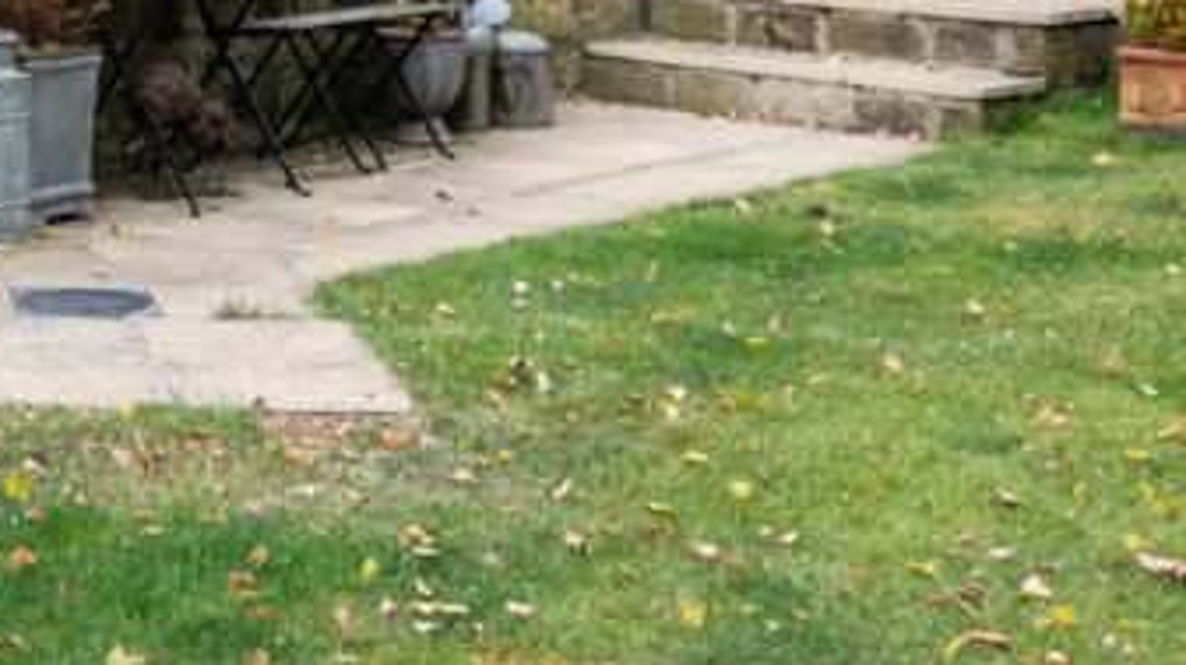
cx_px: -362
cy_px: -357
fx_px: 3048
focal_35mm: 97
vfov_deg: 11.9
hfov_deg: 20.1
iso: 200
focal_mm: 30
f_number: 8
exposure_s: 1/125
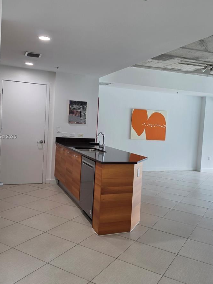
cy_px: 137
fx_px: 254
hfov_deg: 45.4
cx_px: 101
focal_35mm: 31
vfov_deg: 58.3
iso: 80
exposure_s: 1/120
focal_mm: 6.5
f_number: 1.4
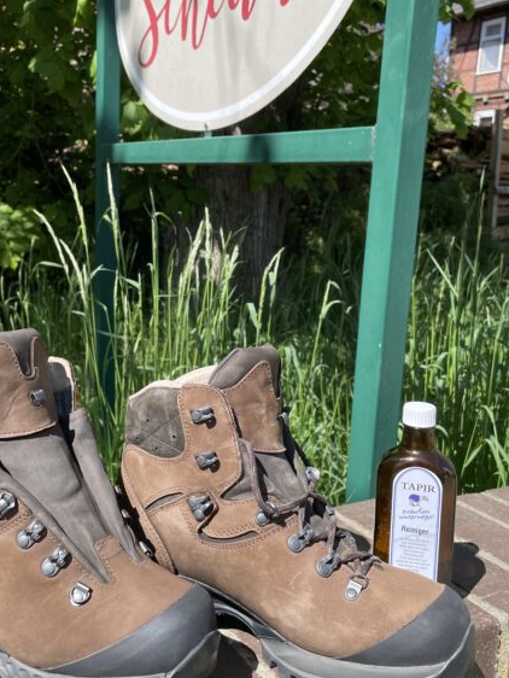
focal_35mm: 37
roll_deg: -2.7
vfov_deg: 50.1
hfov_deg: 38.5
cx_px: 193
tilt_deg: -9.5
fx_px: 725
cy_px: 312
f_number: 1.6
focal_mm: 4.2
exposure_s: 1/1289
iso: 32
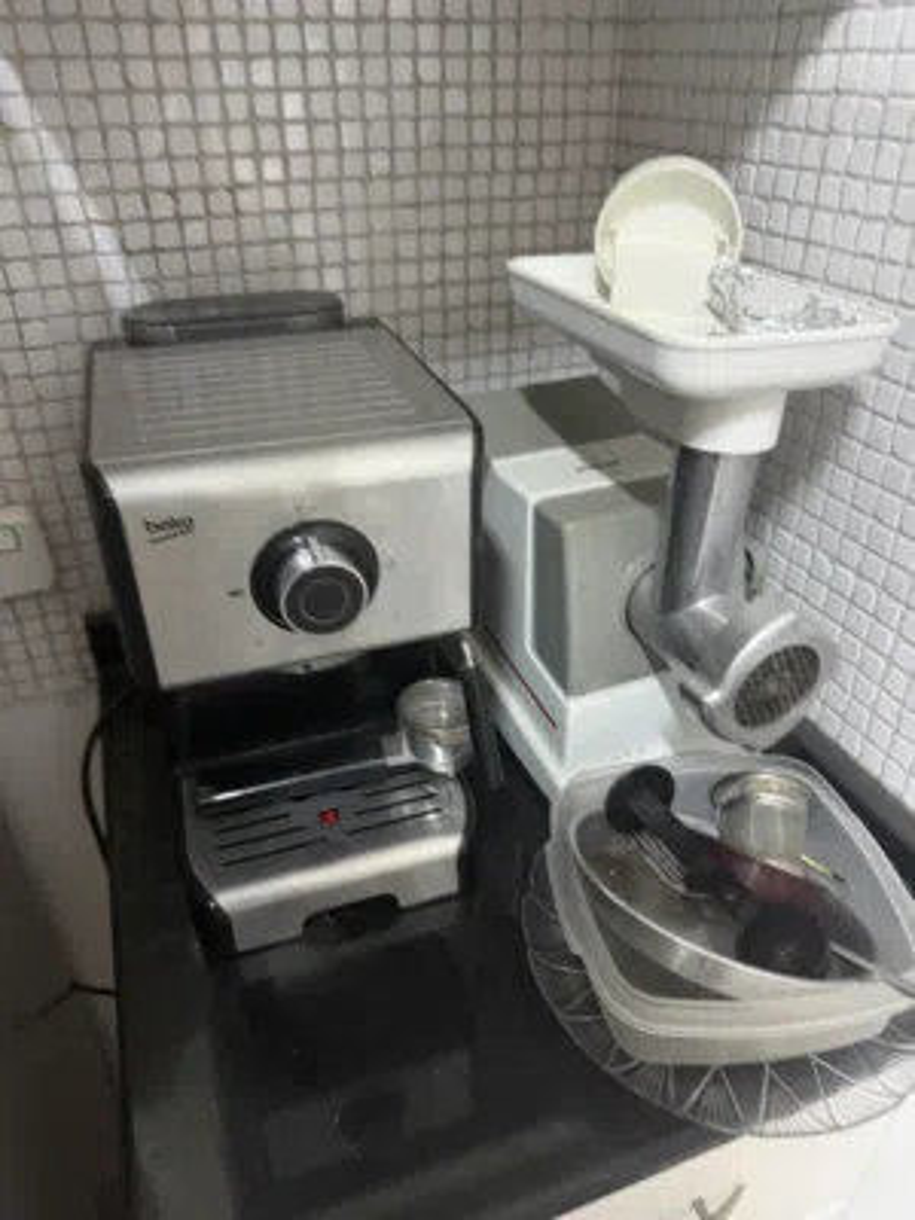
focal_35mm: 24
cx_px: 458
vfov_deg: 71.6
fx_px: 846
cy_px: 610
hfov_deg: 56.8
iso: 800
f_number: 1.78
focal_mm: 6.76
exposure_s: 1/33
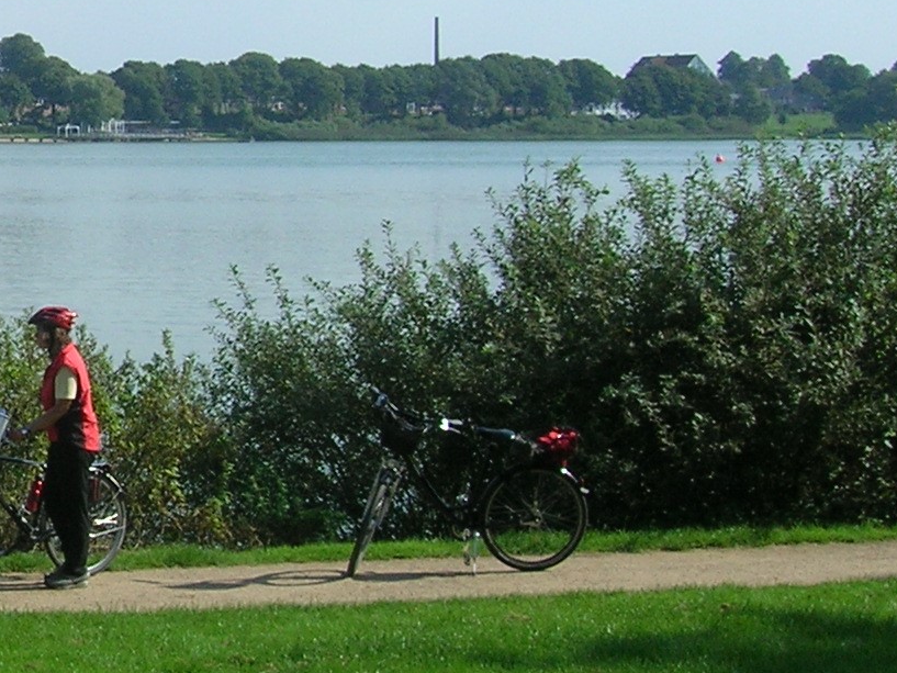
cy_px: 124
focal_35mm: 111
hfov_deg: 16.6
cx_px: -317
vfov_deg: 13.3
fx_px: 2877
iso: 50
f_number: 4.9
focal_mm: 5.8
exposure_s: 1/370
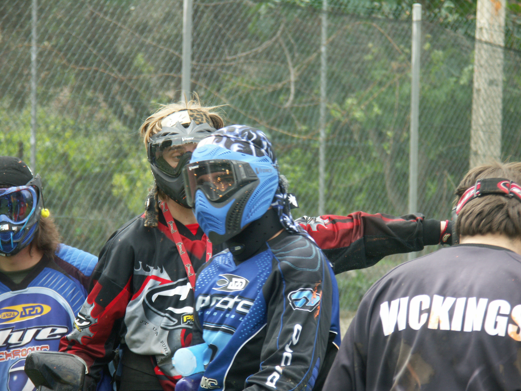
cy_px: 196
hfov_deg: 9.9
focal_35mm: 200
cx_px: 260
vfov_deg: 7.4
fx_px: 3010
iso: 100
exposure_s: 1/200
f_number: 3.5
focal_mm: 50.8
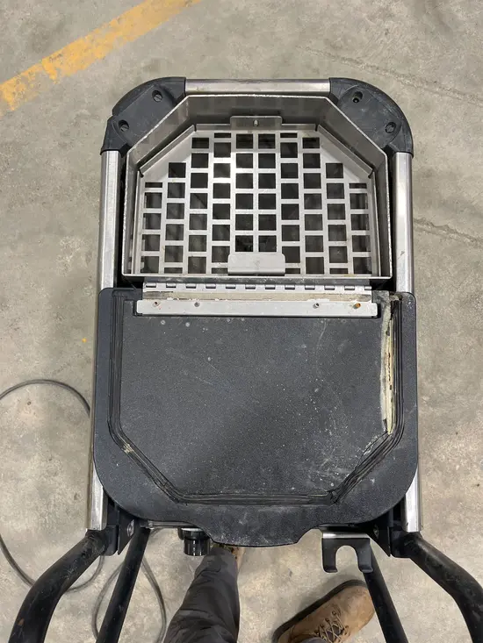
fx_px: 484
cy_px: 322
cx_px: 242
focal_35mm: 26
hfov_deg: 53.1
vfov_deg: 67.3
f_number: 1.6
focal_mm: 5.1
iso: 125
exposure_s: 1/111
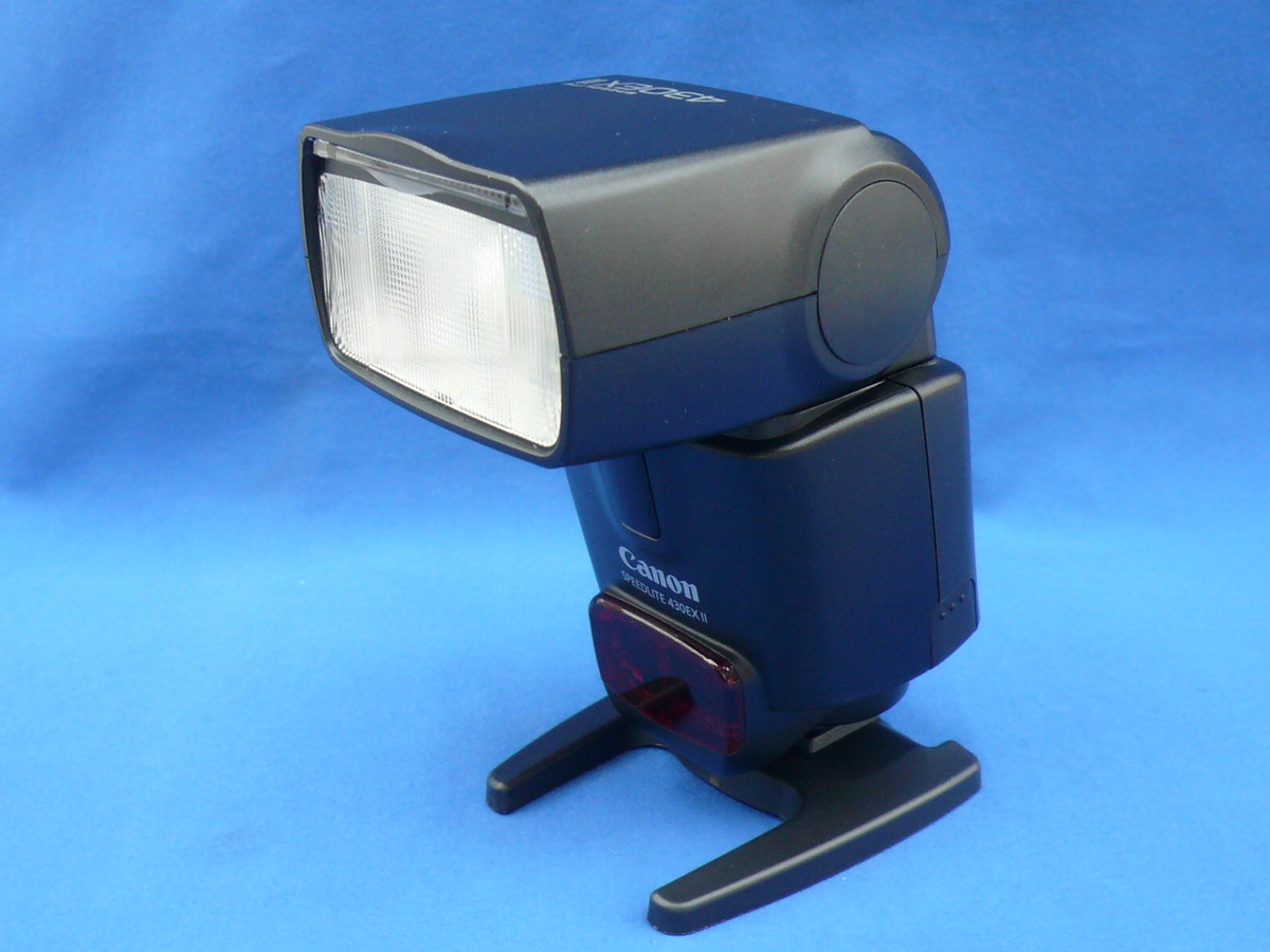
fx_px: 1651
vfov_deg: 32.2
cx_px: 635
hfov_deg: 42.1
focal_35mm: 45
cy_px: 476
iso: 100
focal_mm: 4.9
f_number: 2.9
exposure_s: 1/15
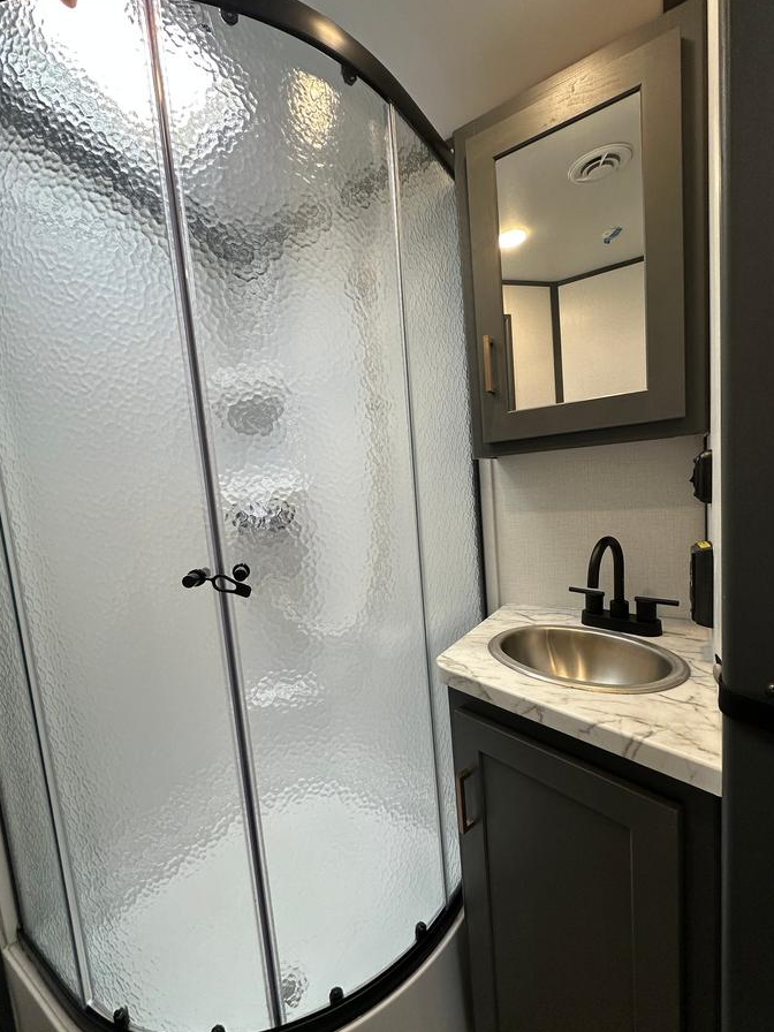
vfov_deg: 98.1
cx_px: 400
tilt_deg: -6.2
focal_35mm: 15
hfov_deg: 81.7
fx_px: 447
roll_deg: +3.5
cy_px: 538
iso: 125
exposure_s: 1/99
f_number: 2.2
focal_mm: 2.22
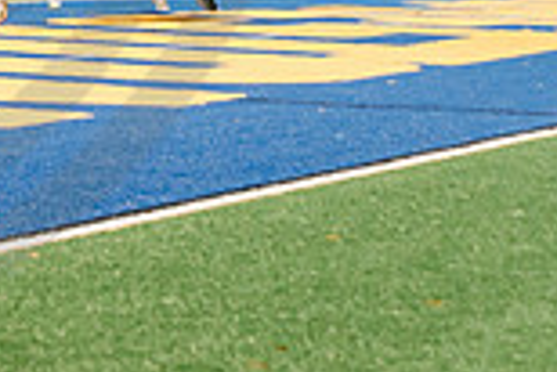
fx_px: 4088
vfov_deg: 5.2
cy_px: -273
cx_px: -333
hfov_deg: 7.6
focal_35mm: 264
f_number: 4
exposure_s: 1/160
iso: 2500
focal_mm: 70
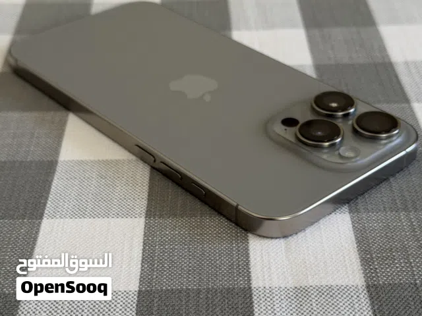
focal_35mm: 48
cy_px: 158
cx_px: 211
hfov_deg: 39.7
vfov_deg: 30.3
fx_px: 585
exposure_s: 1/60
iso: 100
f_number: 1.78
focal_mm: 6.76
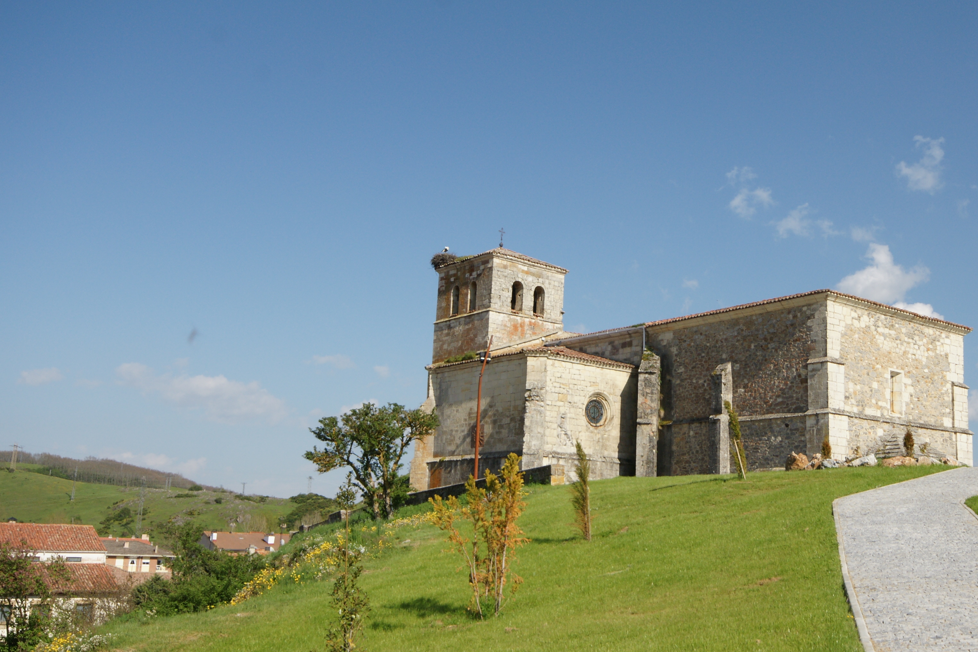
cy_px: 319
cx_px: 607
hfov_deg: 46.0
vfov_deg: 31.9
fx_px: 1141
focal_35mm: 42
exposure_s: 1/320
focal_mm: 20
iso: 200
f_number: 11
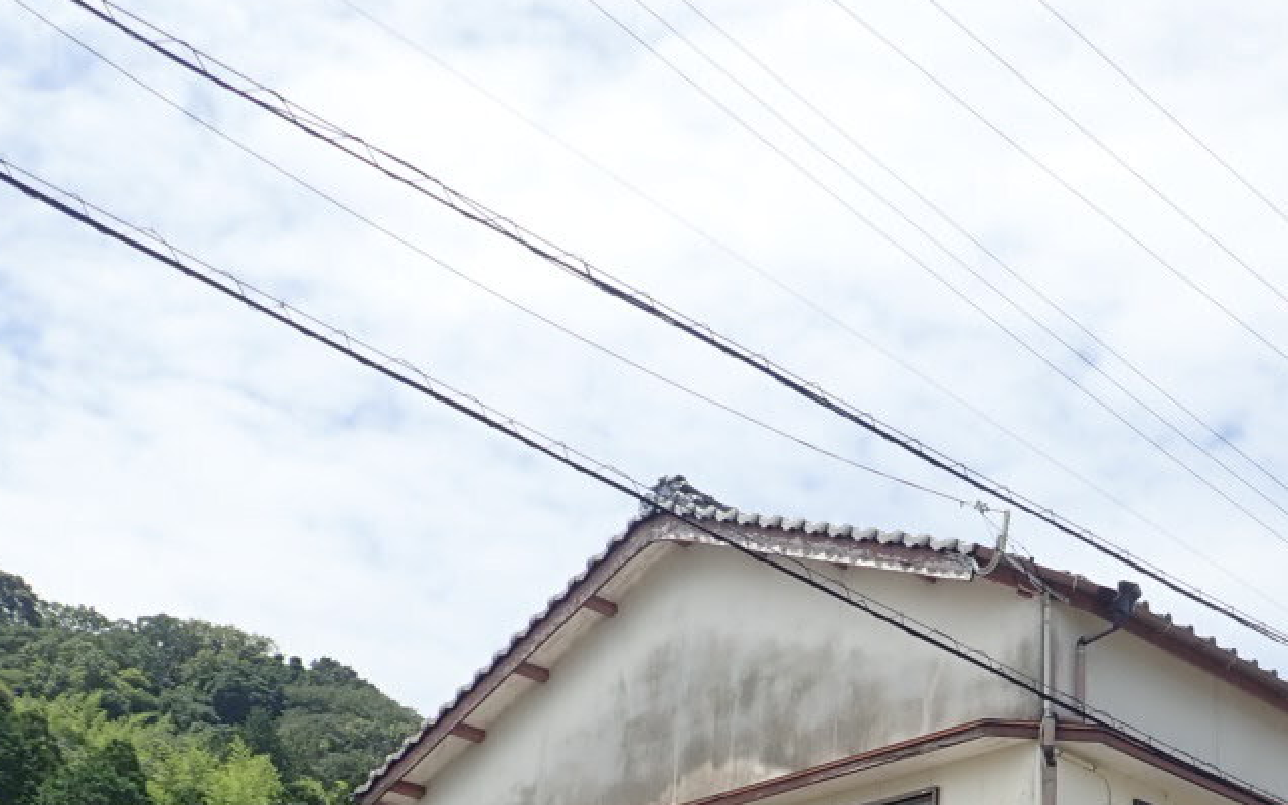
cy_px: 940
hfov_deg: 37.4
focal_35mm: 53
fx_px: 1860
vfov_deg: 22.7
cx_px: 936
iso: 100
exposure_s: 1/160
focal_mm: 4.5
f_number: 8
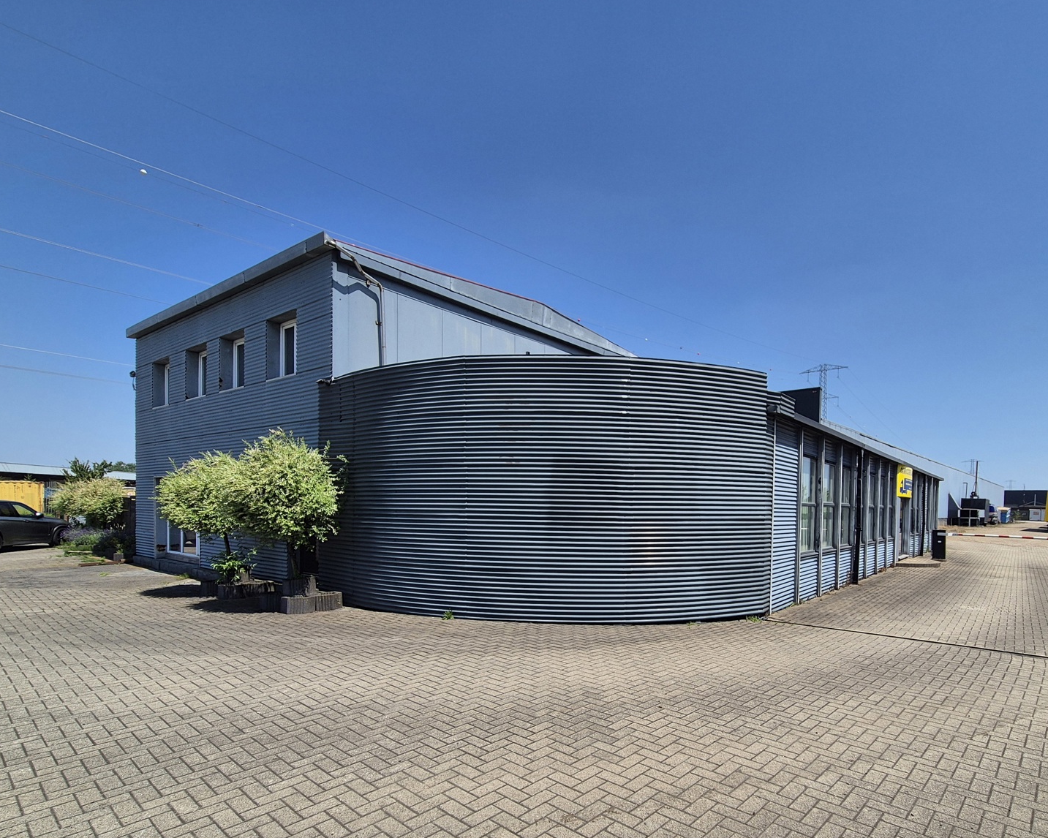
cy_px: 521
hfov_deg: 89.1
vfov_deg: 75.7
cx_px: 598
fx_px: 527
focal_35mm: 17
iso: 50
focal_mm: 2.2
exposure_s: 1/2528
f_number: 2.2
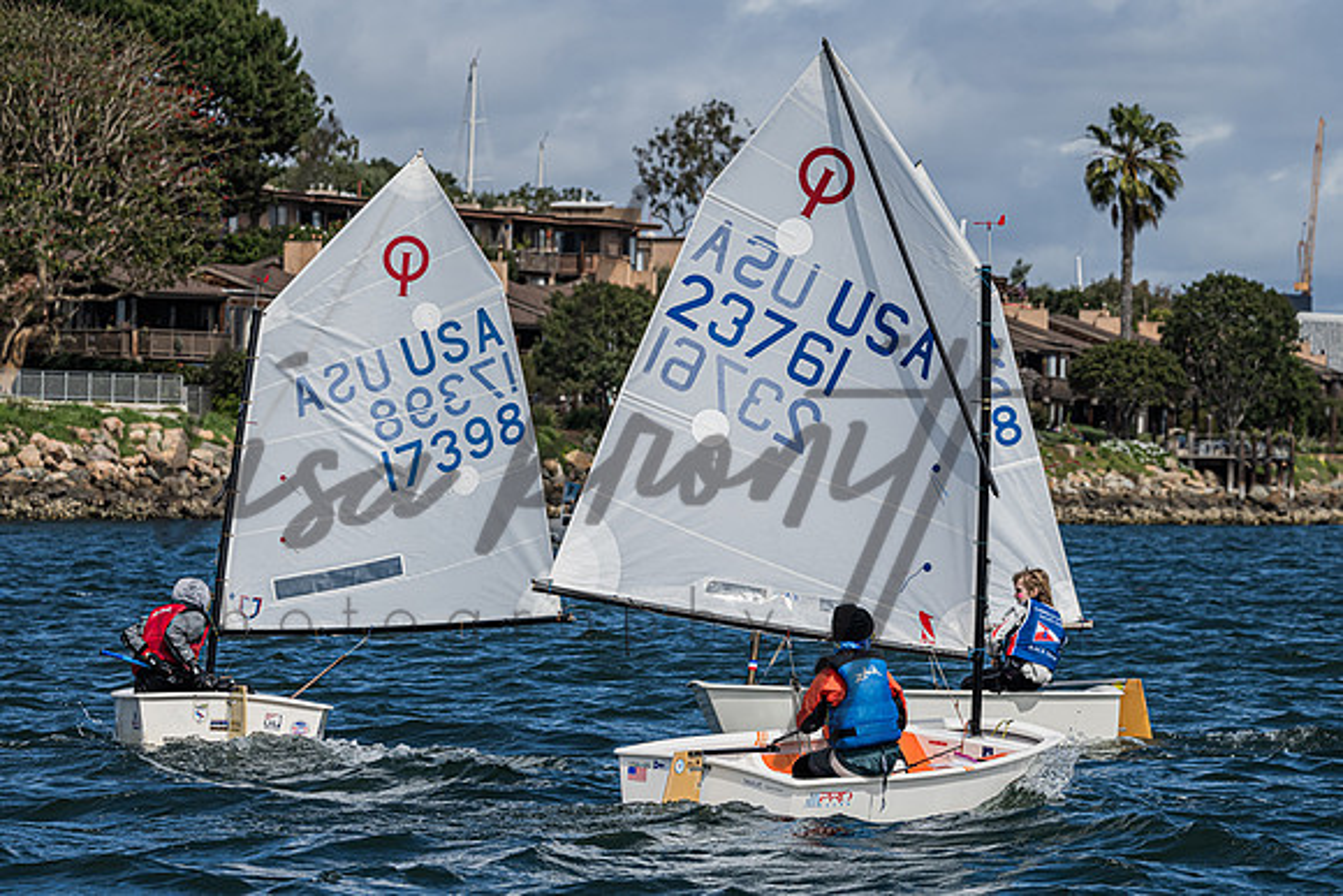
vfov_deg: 6.9
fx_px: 7451
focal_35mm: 200
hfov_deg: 10.3
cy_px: 422
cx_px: 670
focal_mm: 170
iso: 320
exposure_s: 1/1600
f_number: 10
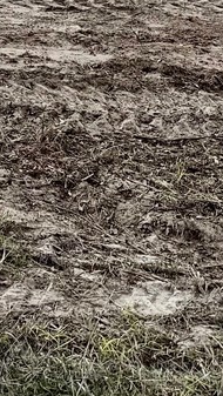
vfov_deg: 15.3
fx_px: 1301
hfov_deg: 8.9
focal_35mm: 124
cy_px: -282
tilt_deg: +0.9
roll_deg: +0.7
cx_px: -311
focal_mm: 6.76
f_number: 1.78
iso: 80
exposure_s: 1/6711
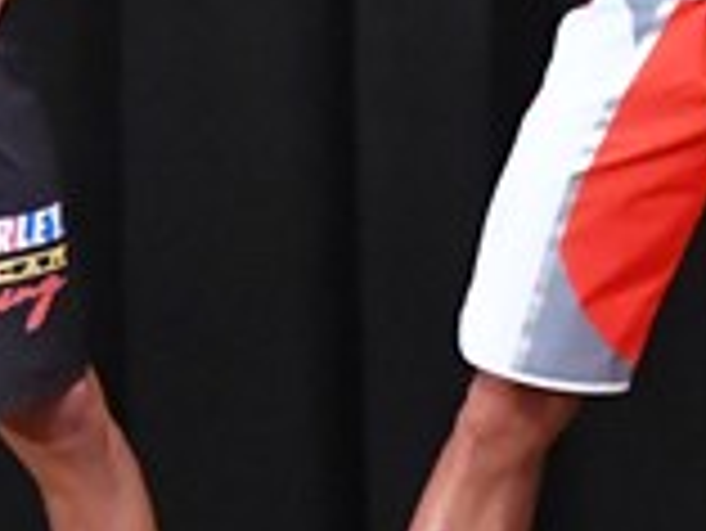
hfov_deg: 2.2
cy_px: 117
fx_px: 18125
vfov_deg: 1.7
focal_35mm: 888
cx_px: 825
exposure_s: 1/400
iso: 8000
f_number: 5.6
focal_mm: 125
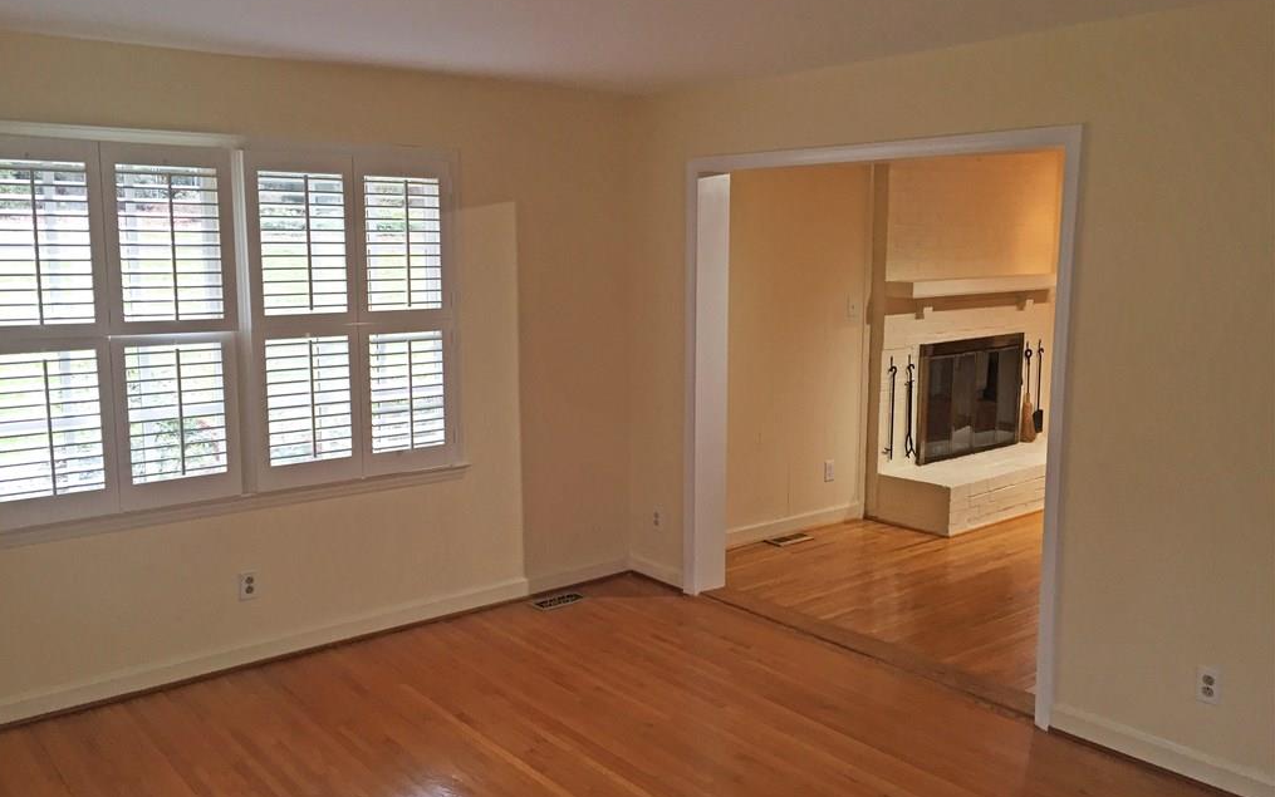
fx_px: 1077
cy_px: 403
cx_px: 633
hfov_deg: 61.2
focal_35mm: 31
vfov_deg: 40.6
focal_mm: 4.15
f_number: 2.2
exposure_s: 1/40
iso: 32
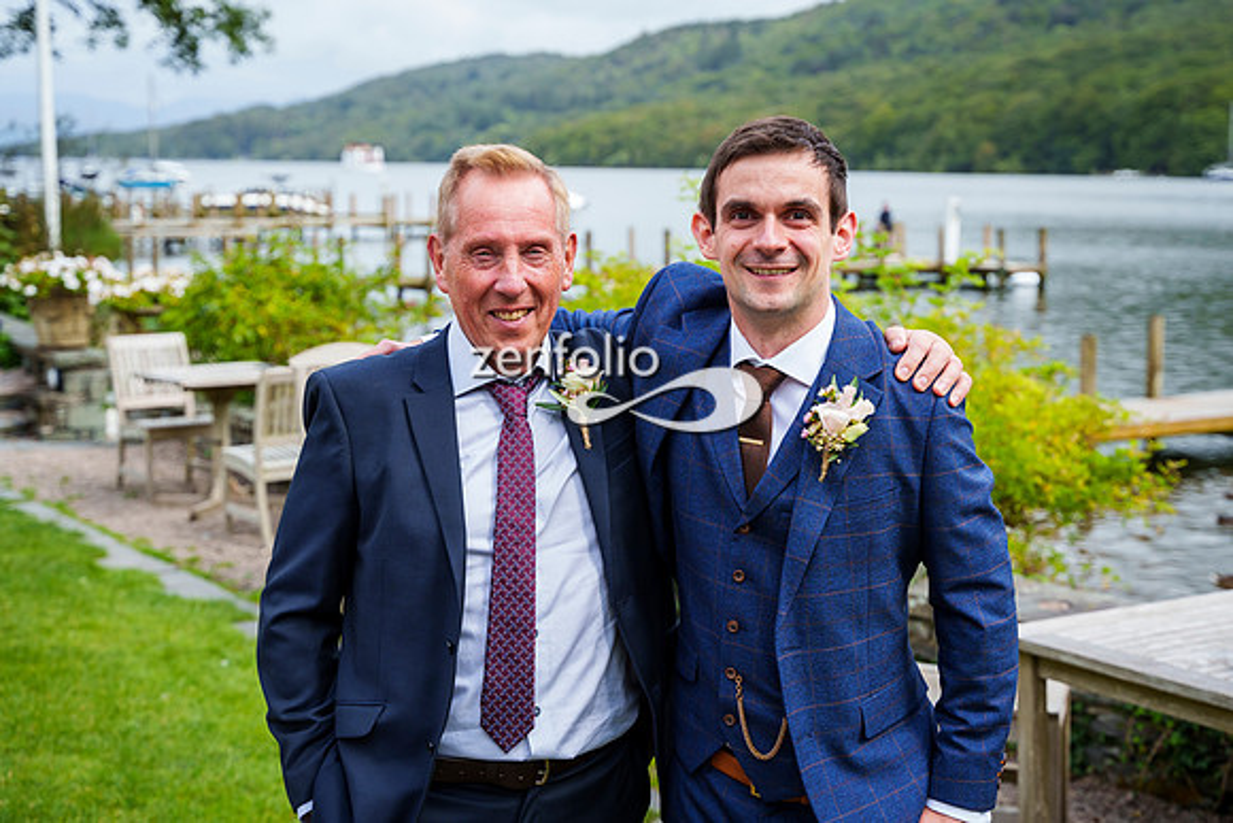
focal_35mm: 57
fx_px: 1968
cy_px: 377
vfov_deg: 23.6
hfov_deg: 34.8
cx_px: 669
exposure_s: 1/1600
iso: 400
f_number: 4
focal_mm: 52
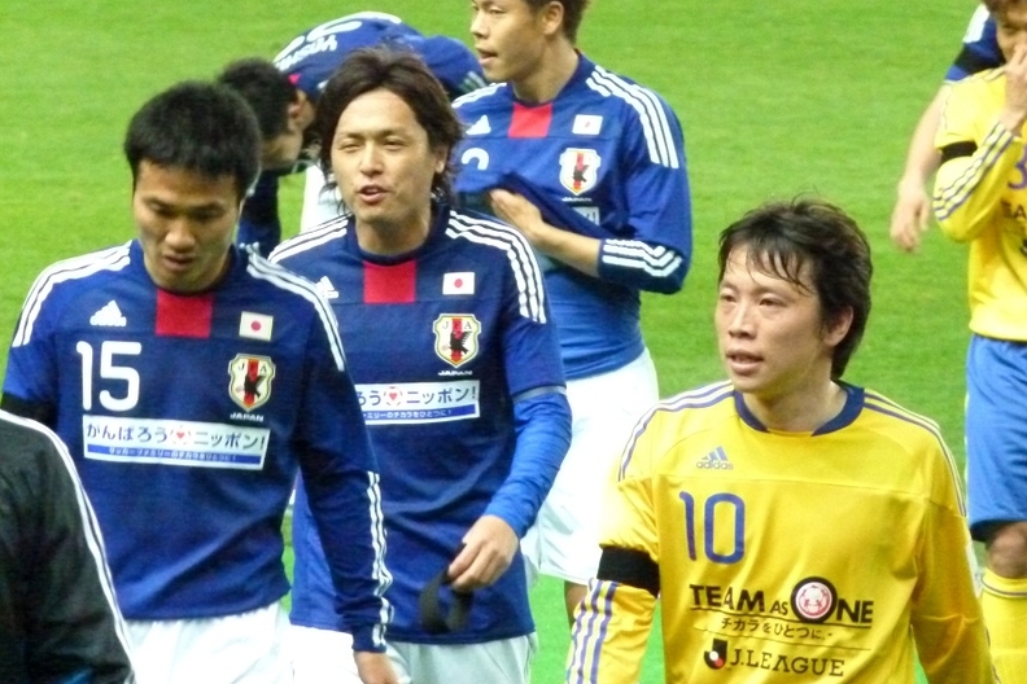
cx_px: 517
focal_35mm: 630
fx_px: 17971
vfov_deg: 2.2
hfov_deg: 3.3
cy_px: 310
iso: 1600
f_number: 5.2
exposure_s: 1/100
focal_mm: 108
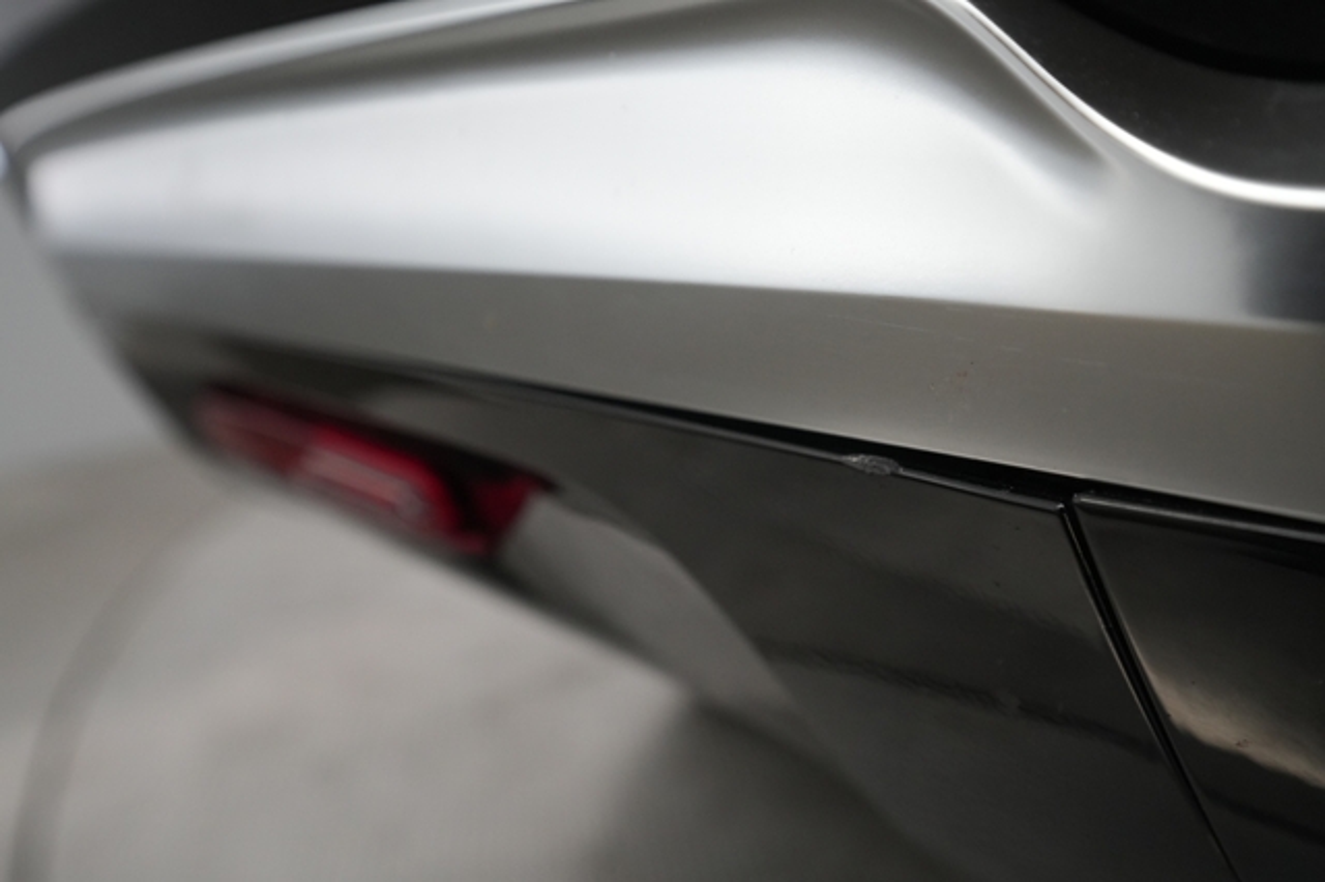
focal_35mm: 28
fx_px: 1030
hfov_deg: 65.5
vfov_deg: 46.4
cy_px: 441
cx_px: 662
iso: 4000
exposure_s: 1/200
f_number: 5
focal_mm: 28
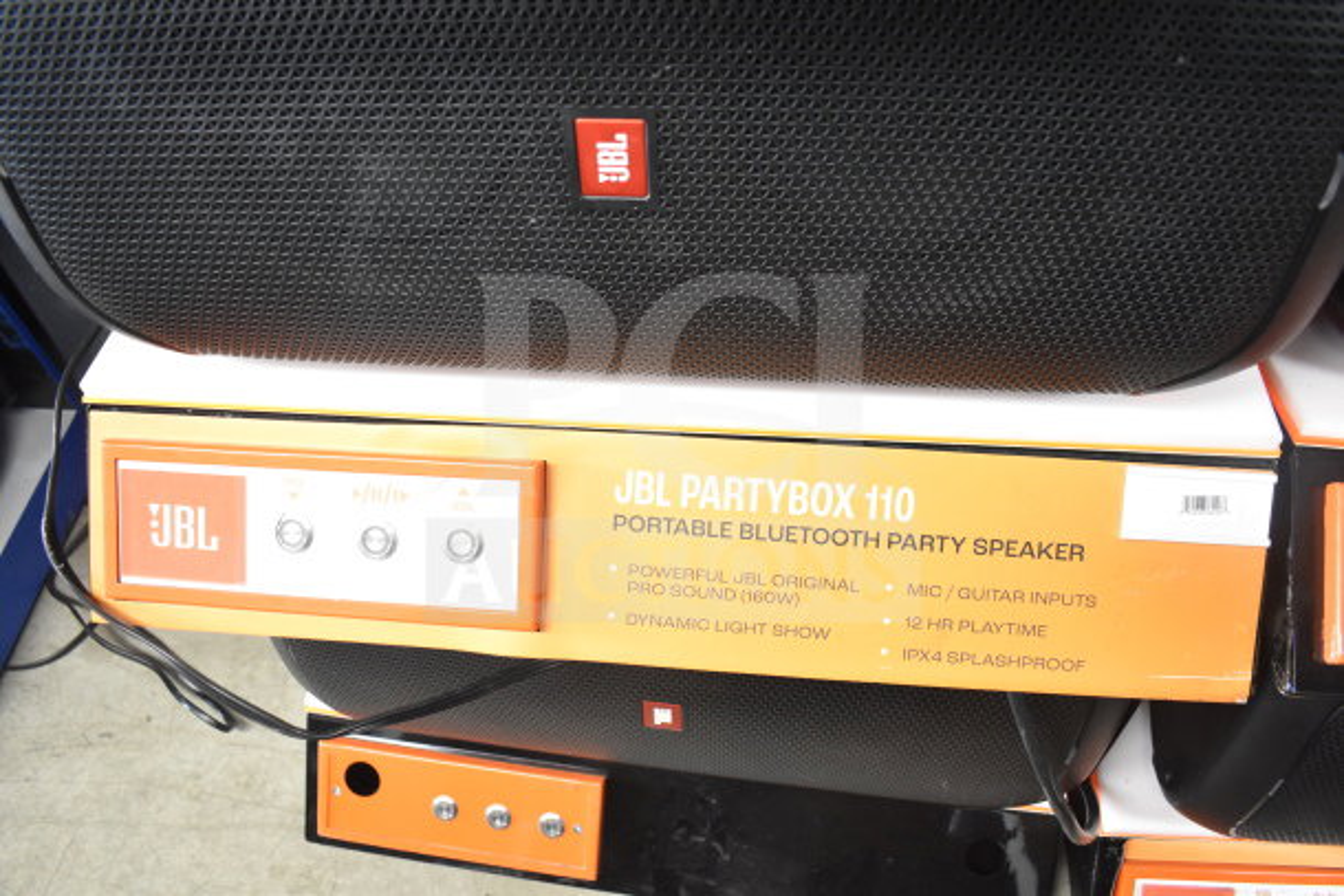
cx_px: 672
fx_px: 1008
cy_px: 448
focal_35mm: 27
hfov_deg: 67.4
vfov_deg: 48.0
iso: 1800
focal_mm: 18
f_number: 3.5
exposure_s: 1/30
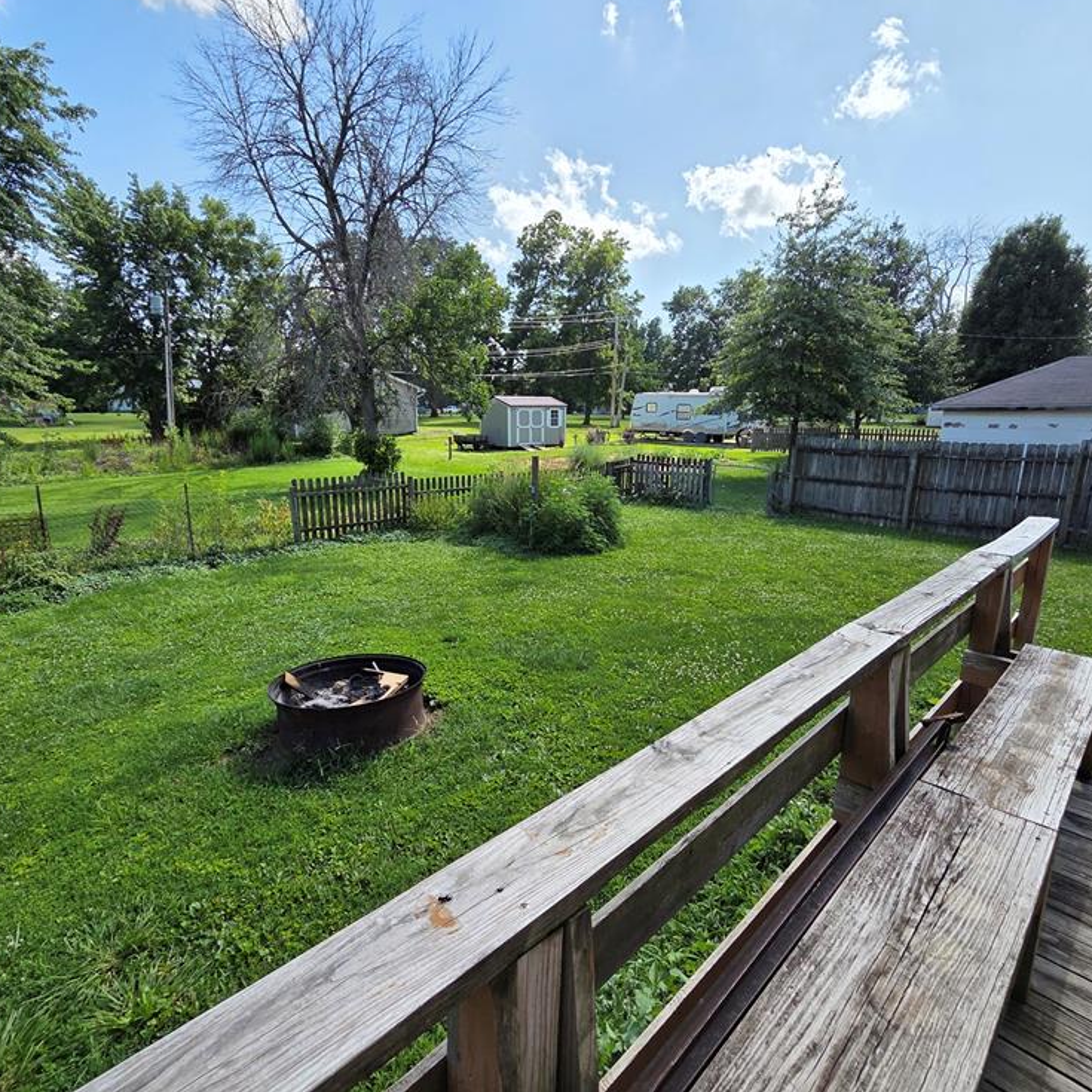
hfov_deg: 87.4
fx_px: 571
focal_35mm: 16
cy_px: 547
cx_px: 529
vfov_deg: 87.4
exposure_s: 1/1258
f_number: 2.2
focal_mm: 2.2
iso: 50
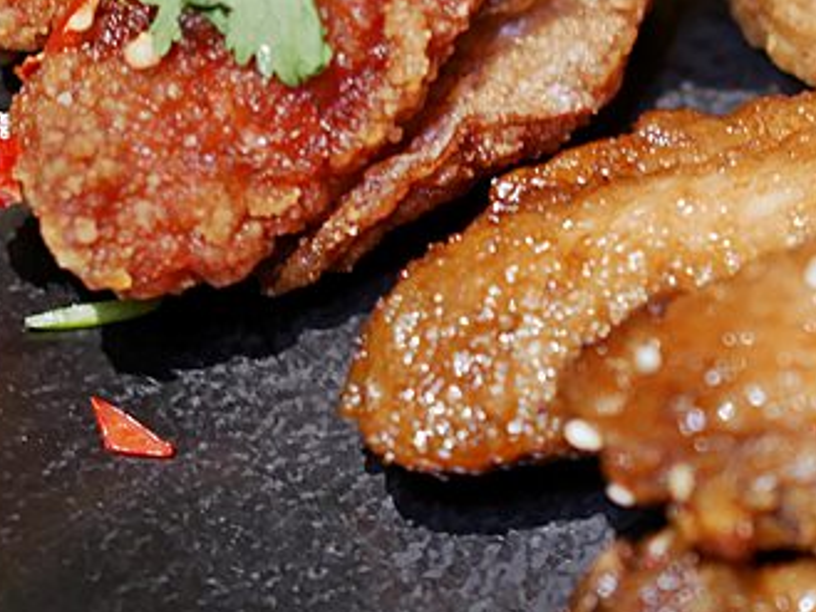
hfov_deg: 12.8
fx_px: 3584
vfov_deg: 9.7
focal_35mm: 152
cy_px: 53
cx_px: 846
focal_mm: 25
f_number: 1.8
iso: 400
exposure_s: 1/60
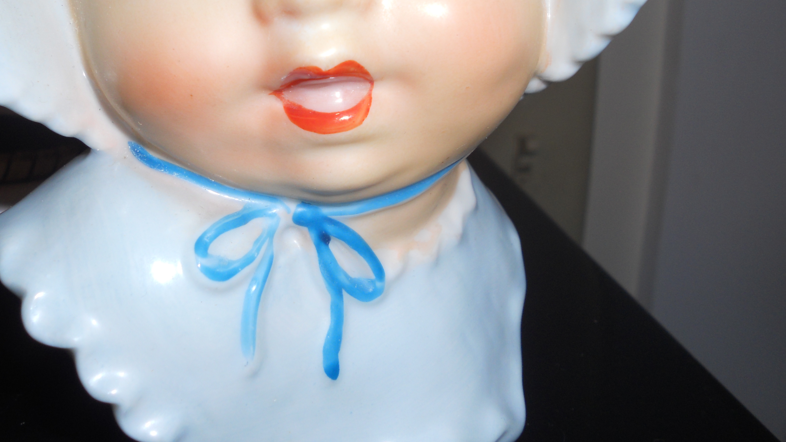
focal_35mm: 44
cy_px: 99
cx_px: 316
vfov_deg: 26.7
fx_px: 917
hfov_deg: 46.1
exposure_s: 1/25
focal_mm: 5.8
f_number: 8.8
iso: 80
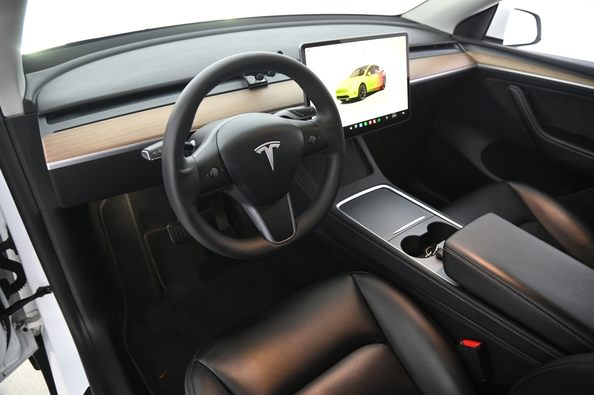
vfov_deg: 53.1
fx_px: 396
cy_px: 198
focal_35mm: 24
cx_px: 297
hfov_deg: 73.8
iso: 2000
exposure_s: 1/15
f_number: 4
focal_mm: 24
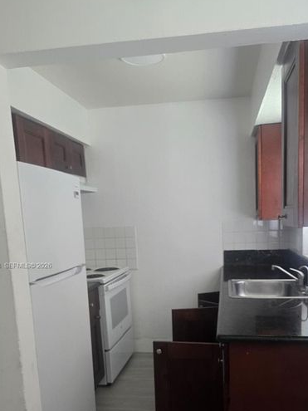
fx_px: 368
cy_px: 266
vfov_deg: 57.4
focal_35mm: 31
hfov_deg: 45.3
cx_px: 174
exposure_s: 1/120
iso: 320
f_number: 1.8
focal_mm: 5.4
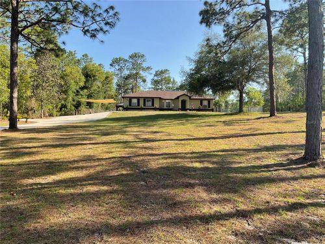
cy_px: 122
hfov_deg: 61.7
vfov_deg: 48.2
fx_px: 272
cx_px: 162
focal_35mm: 29
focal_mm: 3
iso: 16
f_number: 1.8
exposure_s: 1/842
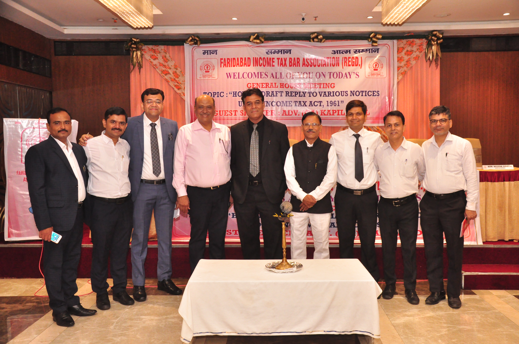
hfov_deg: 53.2
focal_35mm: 36
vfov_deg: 36.8
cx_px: 260
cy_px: 172
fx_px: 518
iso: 1600
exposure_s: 1/125
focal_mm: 24
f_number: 3.8
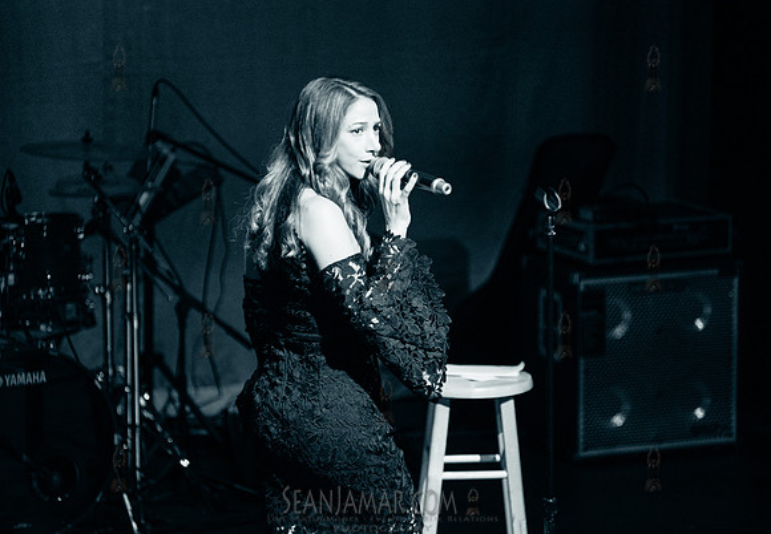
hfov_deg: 10.2
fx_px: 4315
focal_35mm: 199
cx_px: 351
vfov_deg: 7.1
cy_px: 254
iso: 4000
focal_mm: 185
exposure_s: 1/500
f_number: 2.8
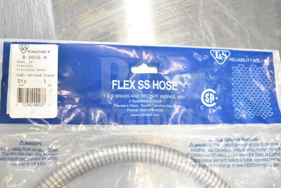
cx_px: 140
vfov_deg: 30.9
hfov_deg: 45.0
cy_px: 94
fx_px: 340
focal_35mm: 44
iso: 1600
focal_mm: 29
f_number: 5
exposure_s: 1/100
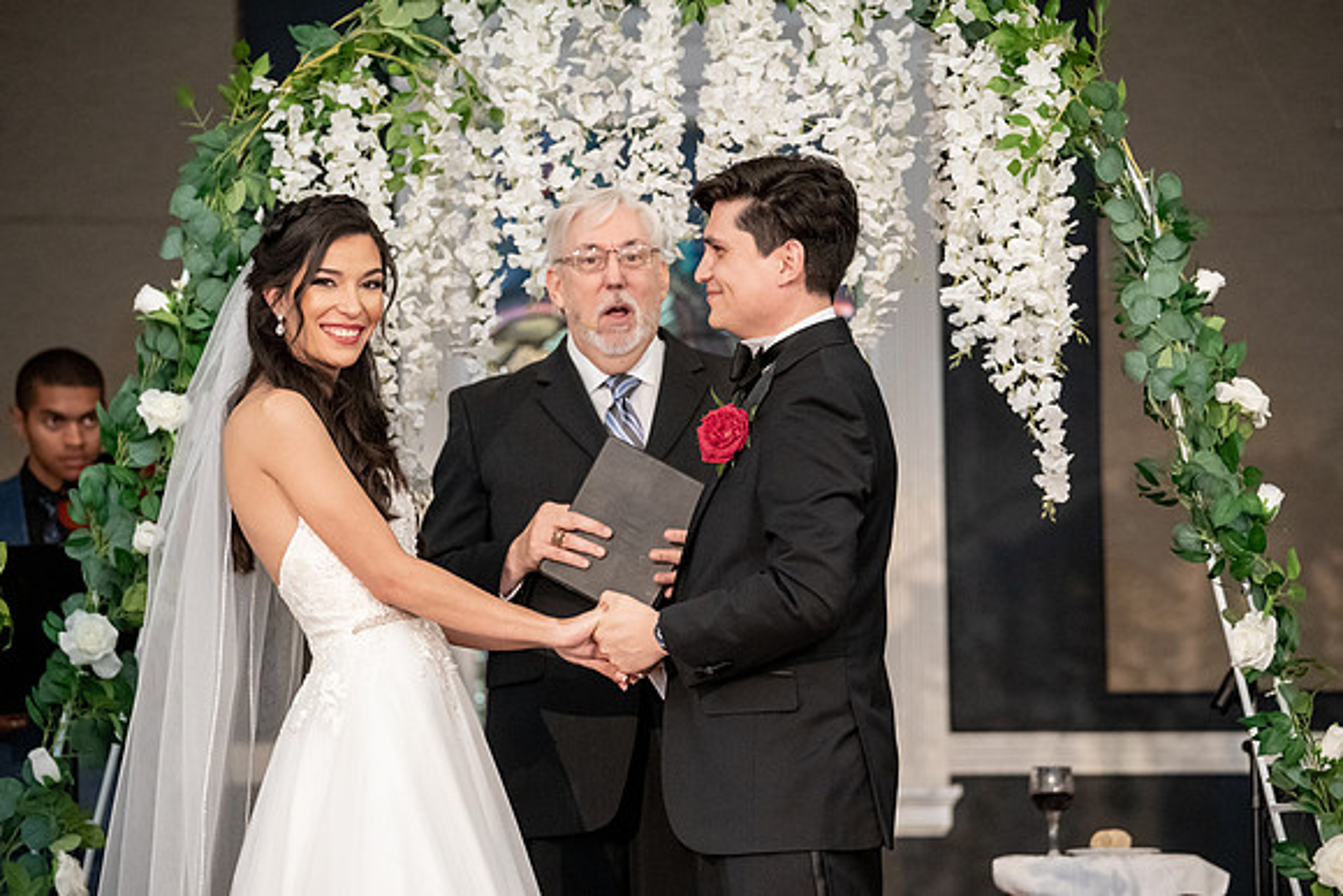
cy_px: 448
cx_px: 672
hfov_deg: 15.3
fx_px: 4996
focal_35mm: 134
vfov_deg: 10.2
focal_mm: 132
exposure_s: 1/200
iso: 8000
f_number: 4
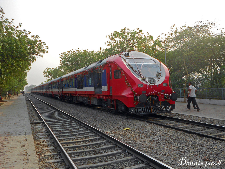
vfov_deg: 44.2
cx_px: 112
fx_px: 208
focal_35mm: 32
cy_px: 84
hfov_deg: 56.8
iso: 80
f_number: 3.6
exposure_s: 1/320
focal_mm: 6
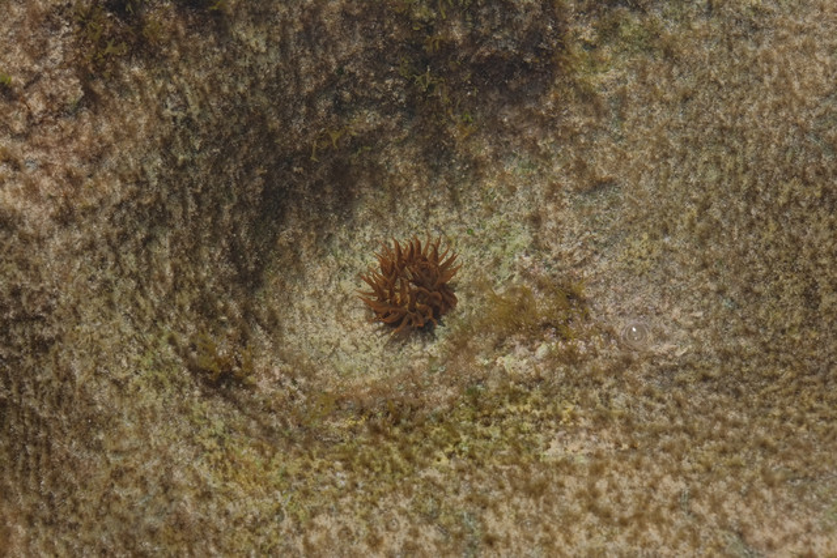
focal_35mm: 41
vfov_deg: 32.6
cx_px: 418
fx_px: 953
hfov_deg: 47.4
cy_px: 279
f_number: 7.1
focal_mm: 27
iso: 200
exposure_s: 1/350
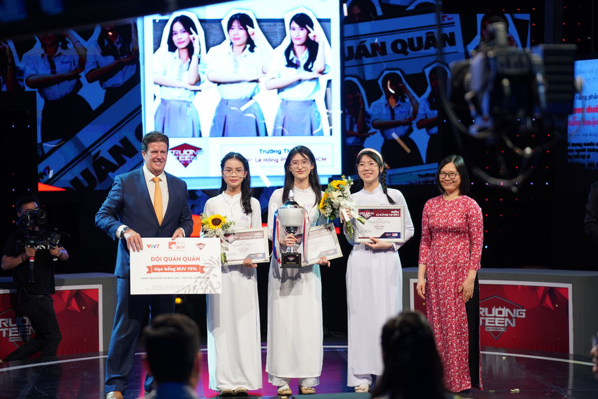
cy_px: 200
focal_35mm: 92
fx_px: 1528
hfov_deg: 22.1
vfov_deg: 14.9
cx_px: 299
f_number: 2.8
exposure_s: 1/200
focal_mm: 92
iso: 1000
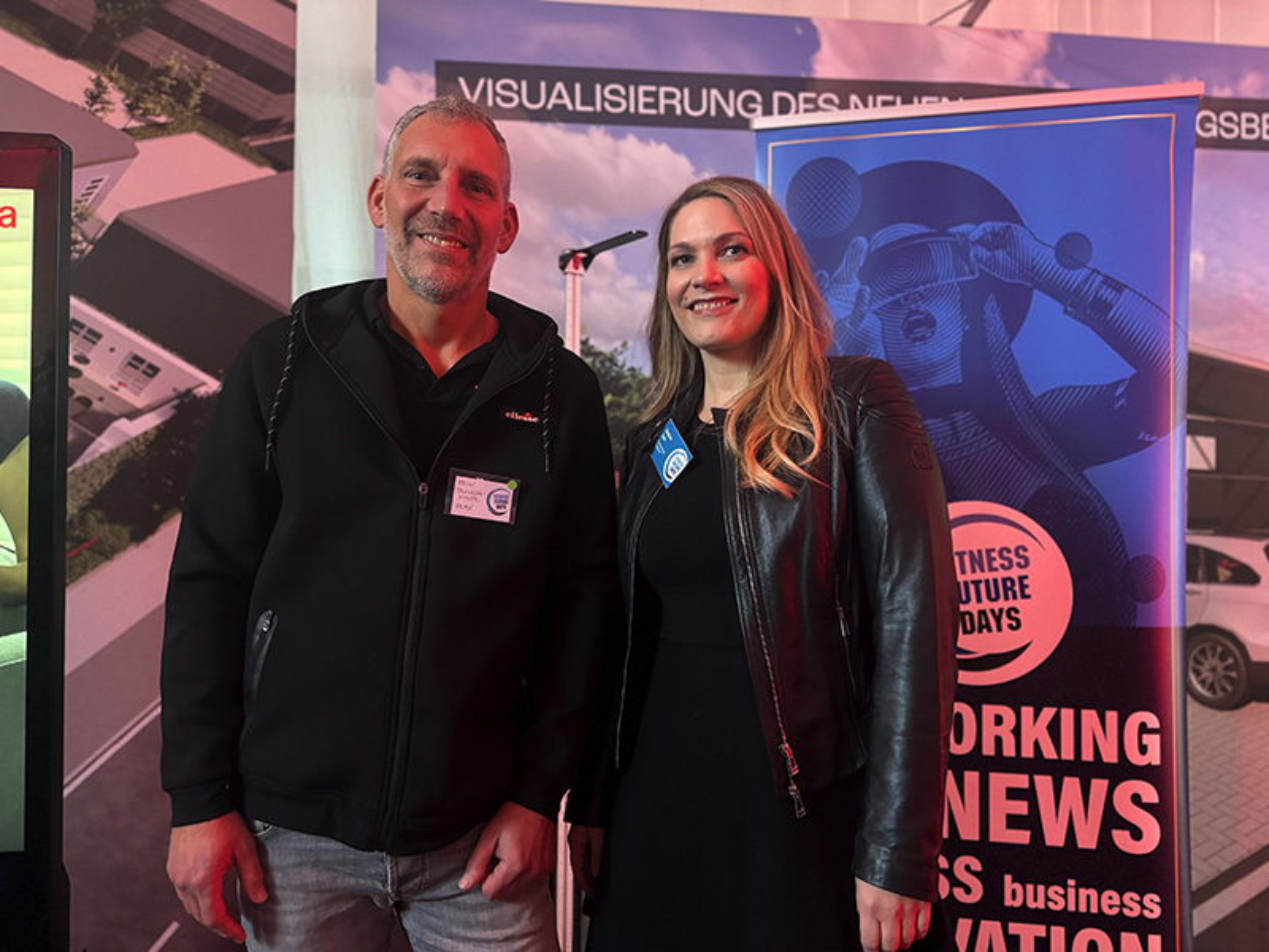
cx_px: 634
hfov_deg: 71.6
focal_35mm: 24
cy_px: 476
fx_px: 880
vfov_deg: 56.8
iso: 800
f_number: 1.78
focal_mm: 6.76
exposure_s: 1/36
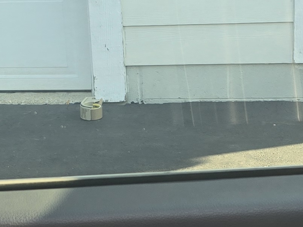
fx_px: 998
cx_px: 163
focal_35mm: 114
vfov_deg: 12.8
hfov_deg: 17.3
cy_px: 238
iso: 32
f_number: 1.7
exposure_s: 1/180
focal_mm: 6.3
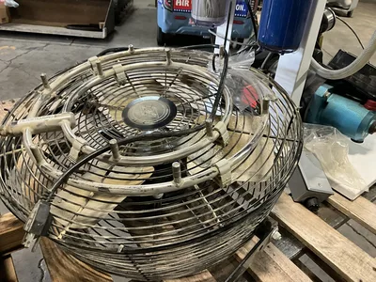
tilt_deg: -33.0
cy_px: 141
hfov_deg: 61.7
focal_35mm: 29
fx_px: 315
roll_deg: -7.0
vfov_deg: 48.2
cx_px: 188
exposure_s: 1/43
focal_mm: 3
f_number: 1.8
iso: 320
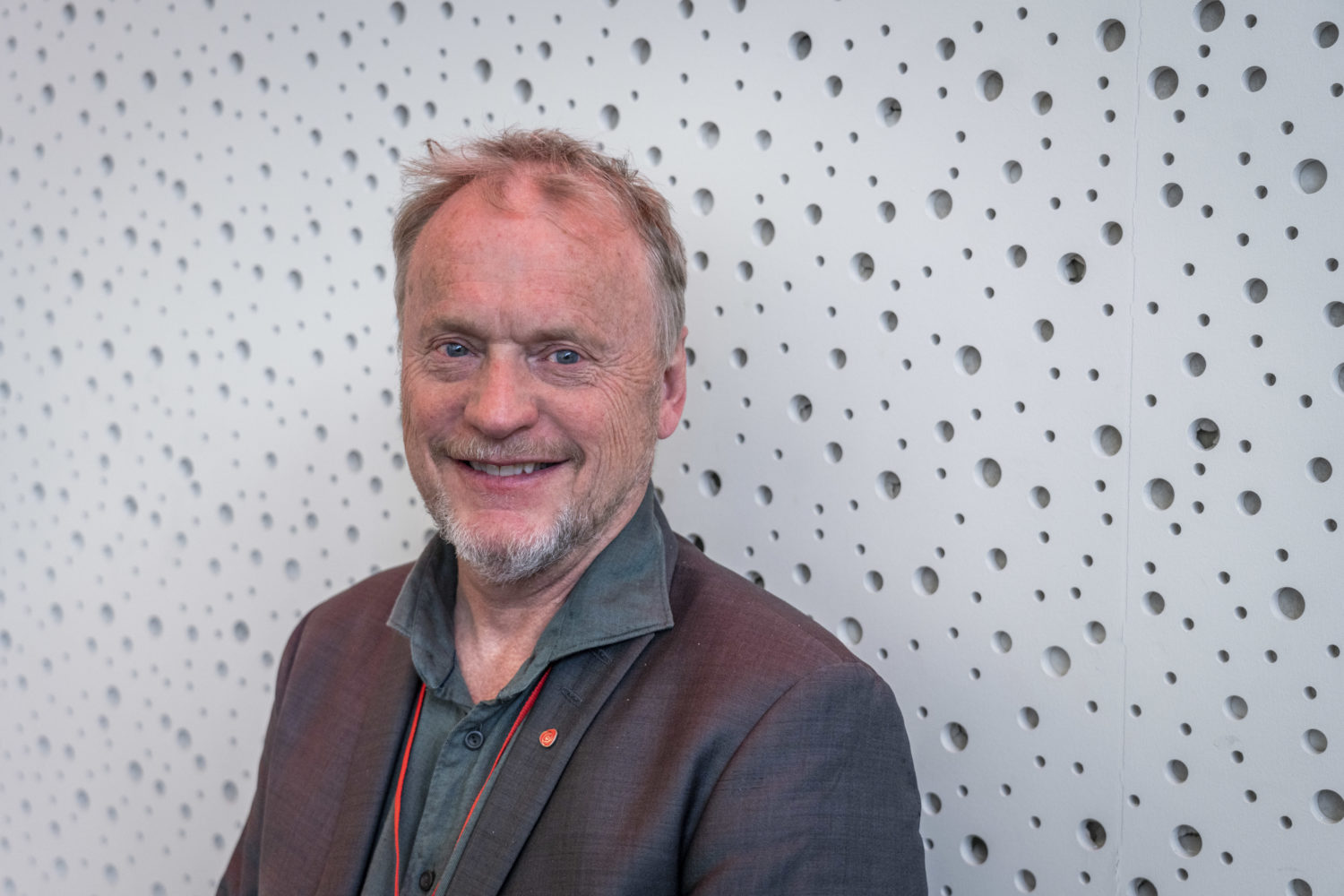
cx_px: 672
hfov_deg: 40.3
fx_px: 1829
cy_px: 448
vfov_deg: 27.5
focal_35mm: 49
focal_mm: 49
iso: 1000
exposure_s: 1/160
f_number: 4
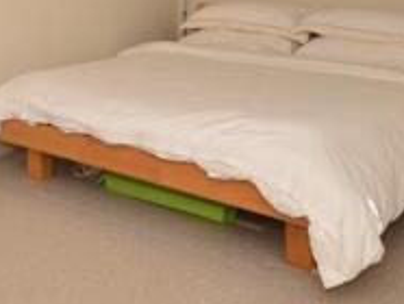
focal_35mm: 56
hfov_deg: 31.3
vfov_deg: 24.0
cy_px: -59
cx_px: -22
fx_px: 651
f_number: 11
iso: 640
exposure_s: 1/200
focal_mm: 11
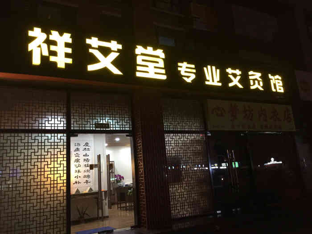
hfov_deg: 61.7
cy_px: 117
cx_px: 156
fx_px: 261
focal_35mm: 29
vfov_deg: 48.2
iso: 125
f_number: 2.2
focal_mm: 4.15
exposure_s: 1/10
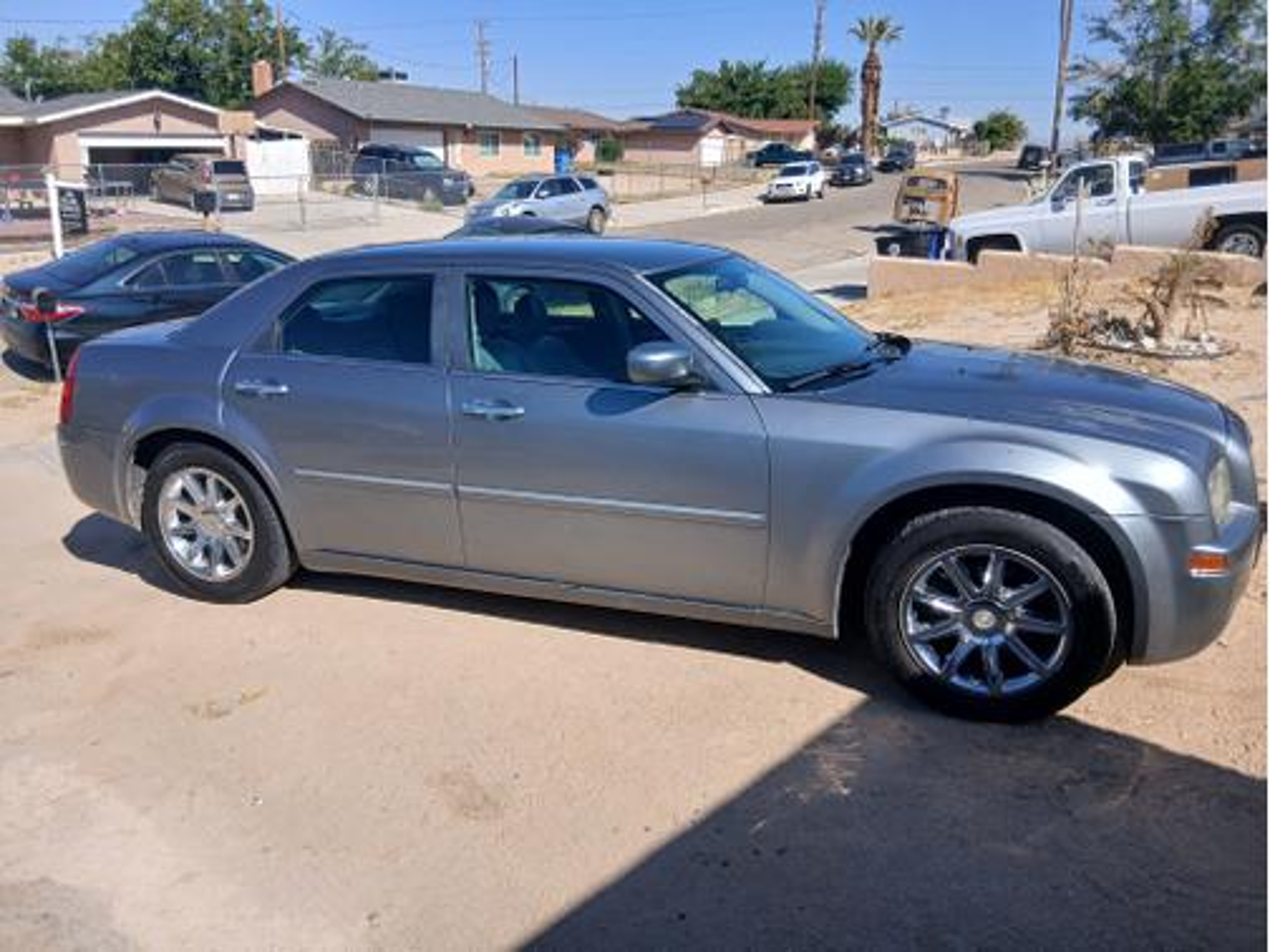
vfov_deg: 53.1
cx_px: 635
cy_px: 476
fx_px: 954
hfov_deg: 67.3
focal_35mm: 26
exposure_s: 1/534
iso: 20
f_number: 1.8
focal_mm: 3.98
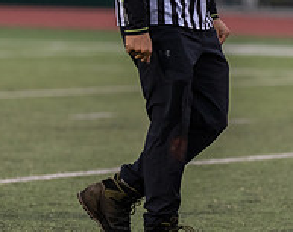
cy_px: -32
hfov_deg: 3.2
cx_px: 130
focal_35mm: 606
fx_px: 5236
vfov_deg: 2.5
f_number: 2.8
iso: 1600
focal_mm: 170
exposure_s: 1/1000
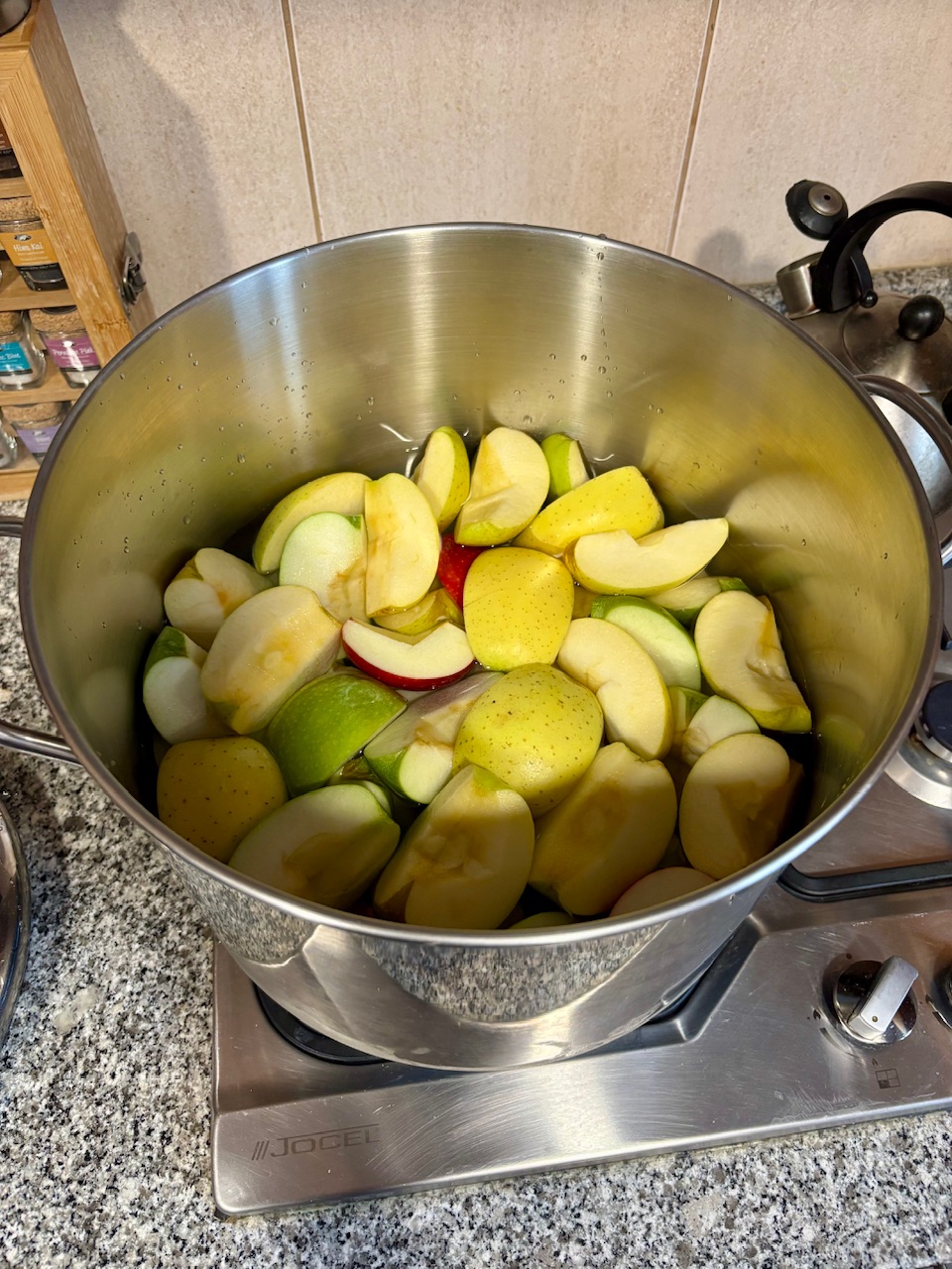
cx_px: 476
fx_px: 953
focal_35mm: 26
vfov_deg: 67.3
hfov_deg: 53.1
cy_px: 634
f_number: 1.6
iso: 200
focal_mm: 5.96
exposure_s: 1/50
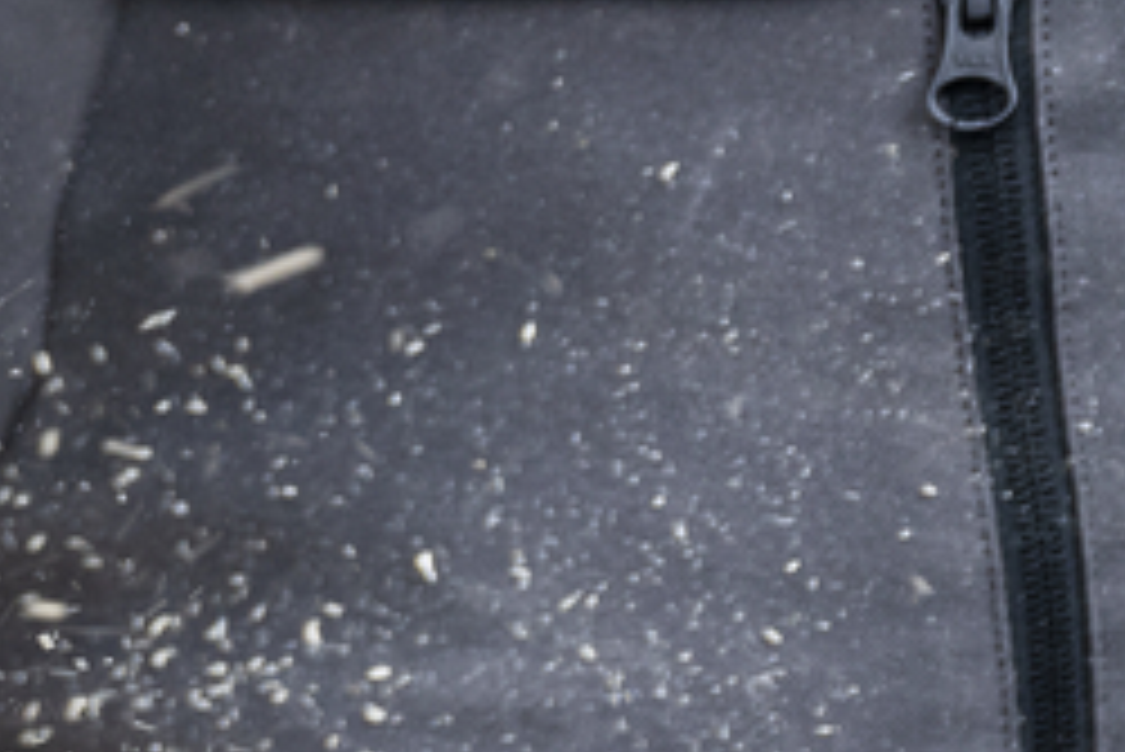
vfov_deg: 5.3
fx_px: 8067
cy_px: 833
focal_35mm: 258
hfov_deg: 7.2
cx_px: -2066
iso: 140
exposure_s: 1/200
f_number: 4.5
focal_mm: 43
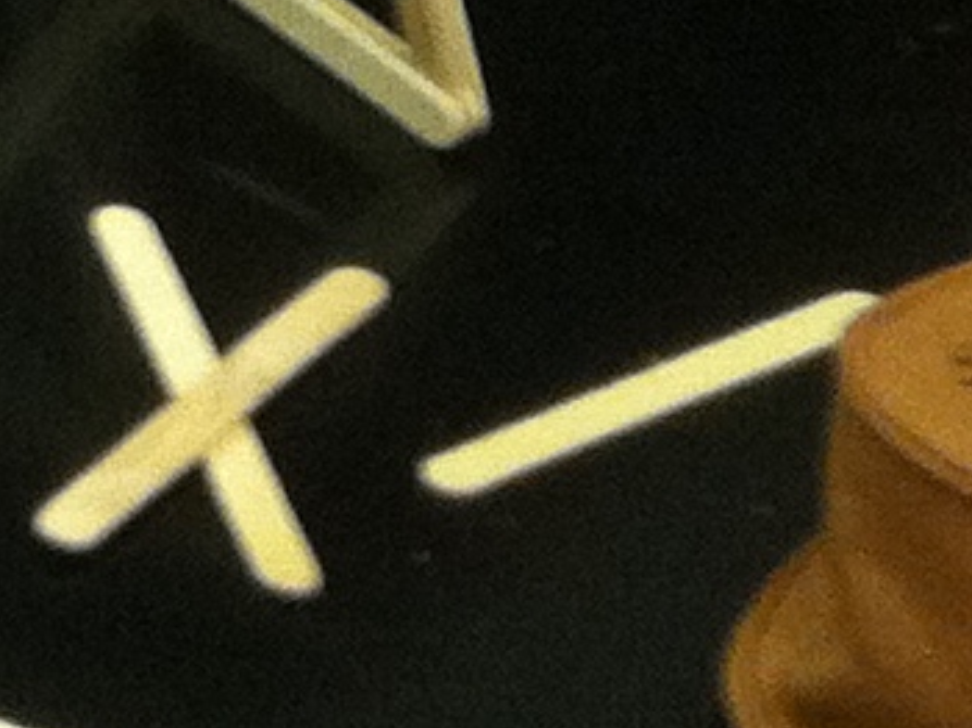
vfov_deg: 5.4
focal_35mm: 259
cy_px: -1578
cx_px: -1827
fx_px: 7268
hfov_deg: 7.0
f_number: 2.8
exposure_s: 1/15
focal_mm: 3.85
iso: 160
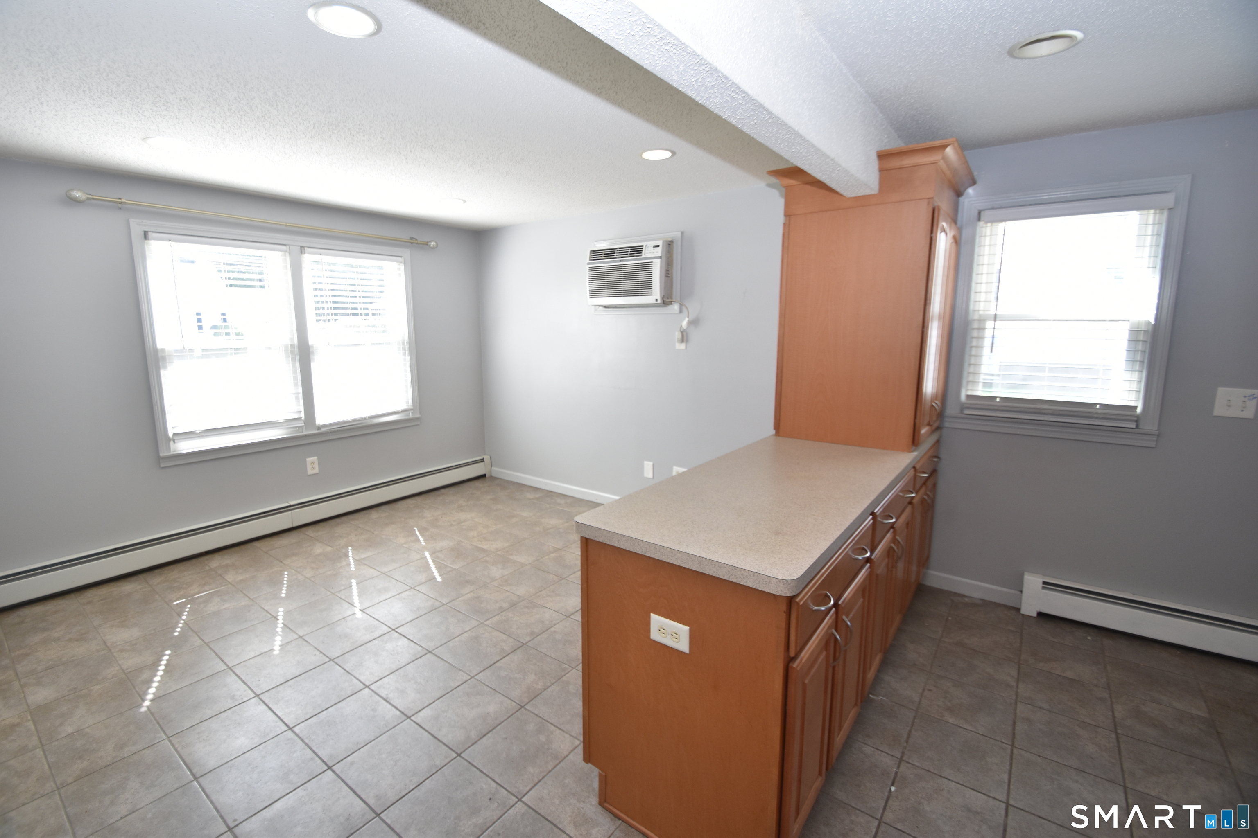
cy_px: 419
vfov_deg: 77.3
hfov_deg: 100.4
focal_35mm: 15
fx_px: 524
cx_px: 629
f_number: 5
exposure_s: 1/100
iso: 400
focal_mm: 10
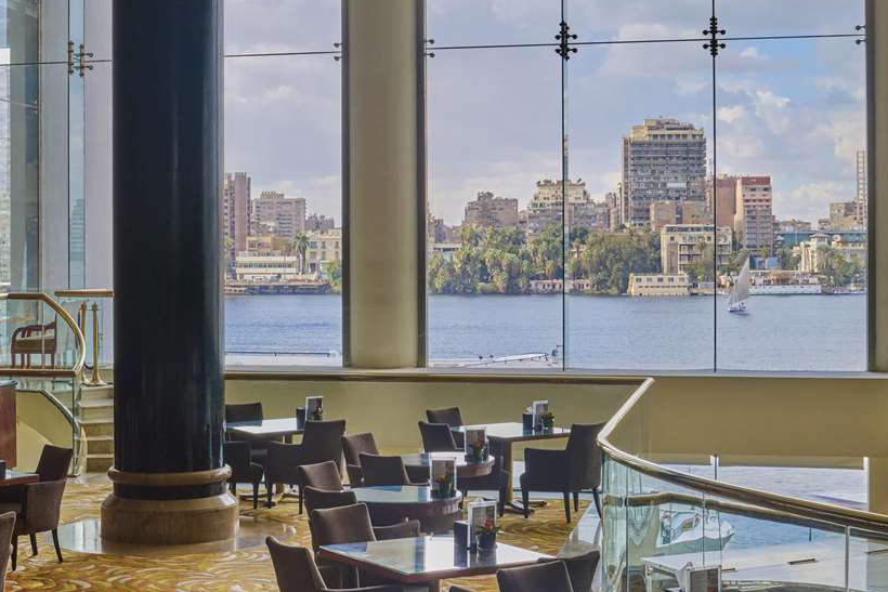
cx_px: 347
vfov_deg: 21.2
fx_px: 1579
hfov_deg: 31.3
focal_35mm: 64
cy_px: 272
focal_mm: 35
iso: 100
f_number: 18
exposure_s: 1/3
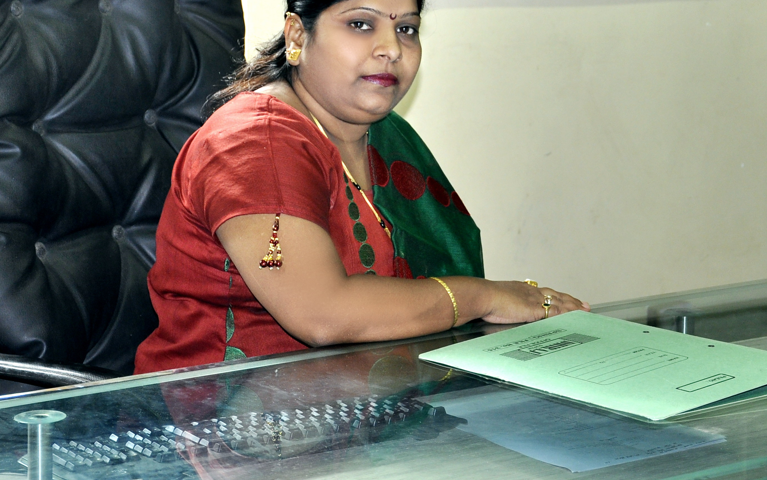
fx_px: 1693
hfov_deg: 25.5
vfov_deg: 16.1
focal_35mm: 81
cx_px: 369
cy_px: 167
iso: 320
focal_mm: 34
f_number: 4.2
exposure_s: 1/60
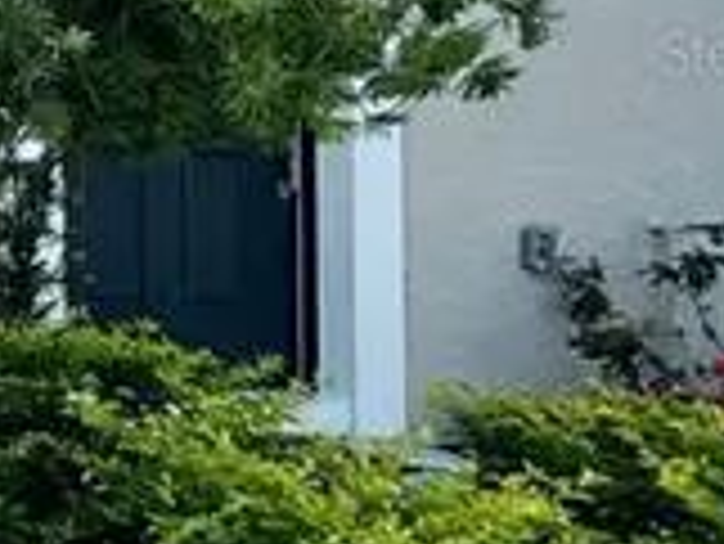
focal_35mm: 89
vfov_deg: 16.4
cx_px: -1372
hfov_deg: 12.0
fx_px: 1863
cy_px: 52
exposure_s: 1/879
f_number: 2.2
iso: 40
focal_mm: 2.22
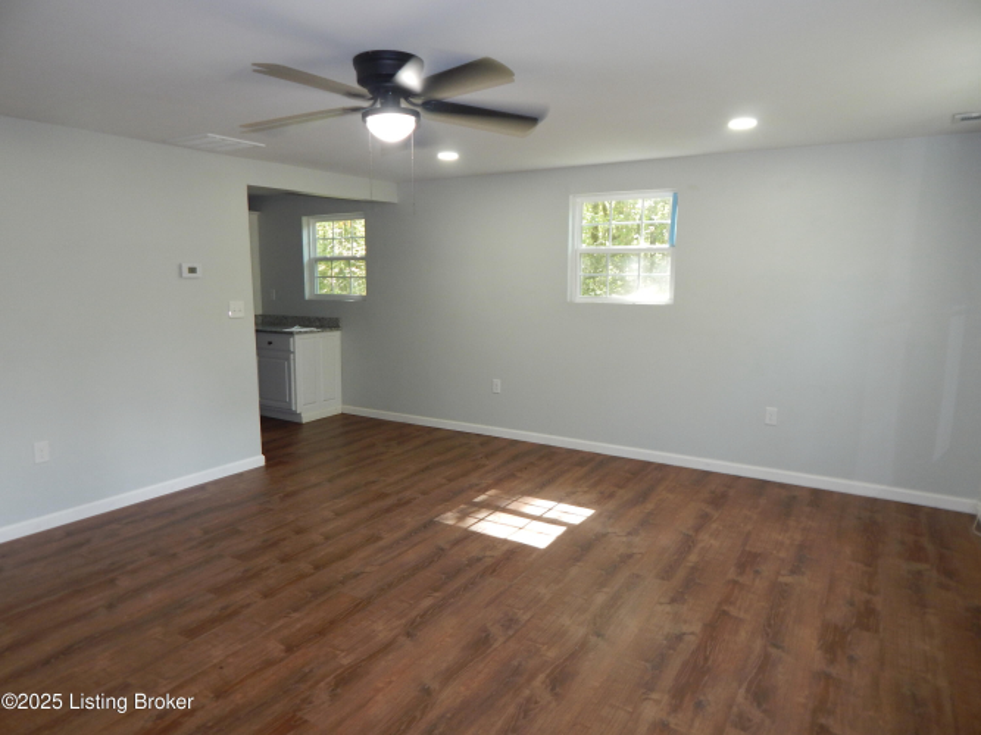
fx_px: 623
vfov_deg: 61.1
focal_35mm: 22
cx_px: 490
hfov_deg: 76.4
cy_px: 368
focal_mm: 4
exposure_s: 1/30
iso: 180
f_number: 3
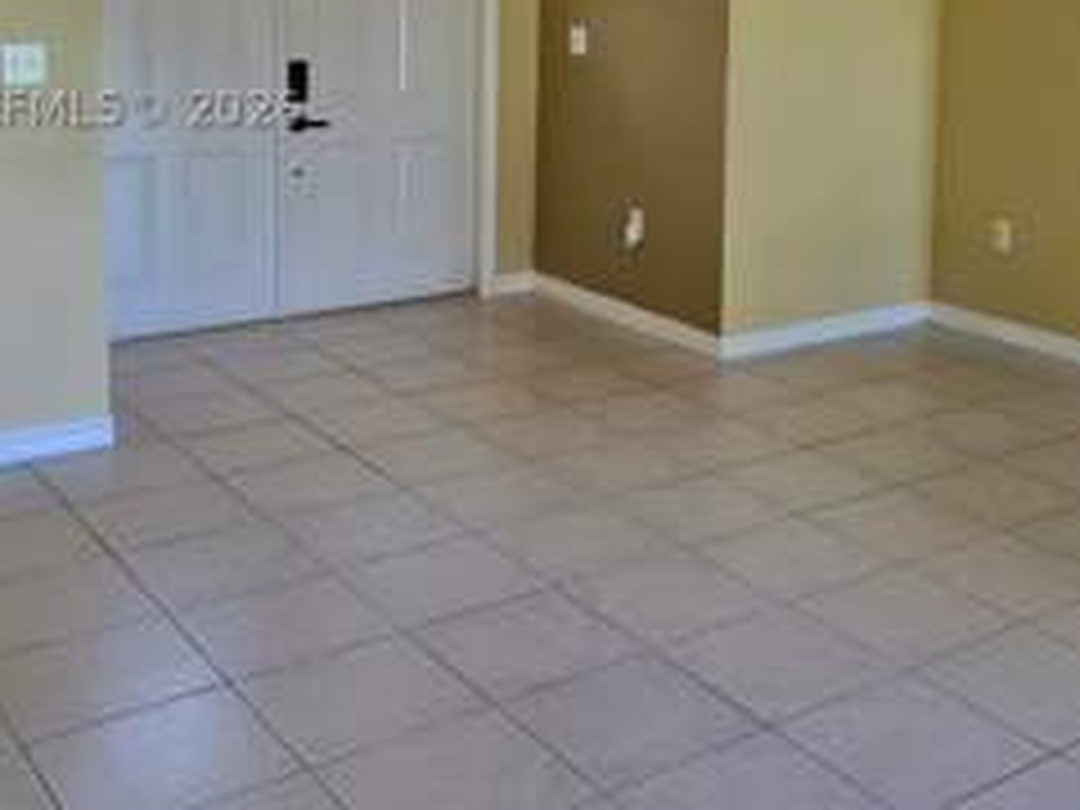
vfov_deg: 30.4
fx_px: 1435
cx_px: 716
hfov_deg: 40.7
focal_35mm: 46
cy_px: 108
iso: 40
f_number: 1.8
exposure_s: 1/120
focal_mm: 5.4
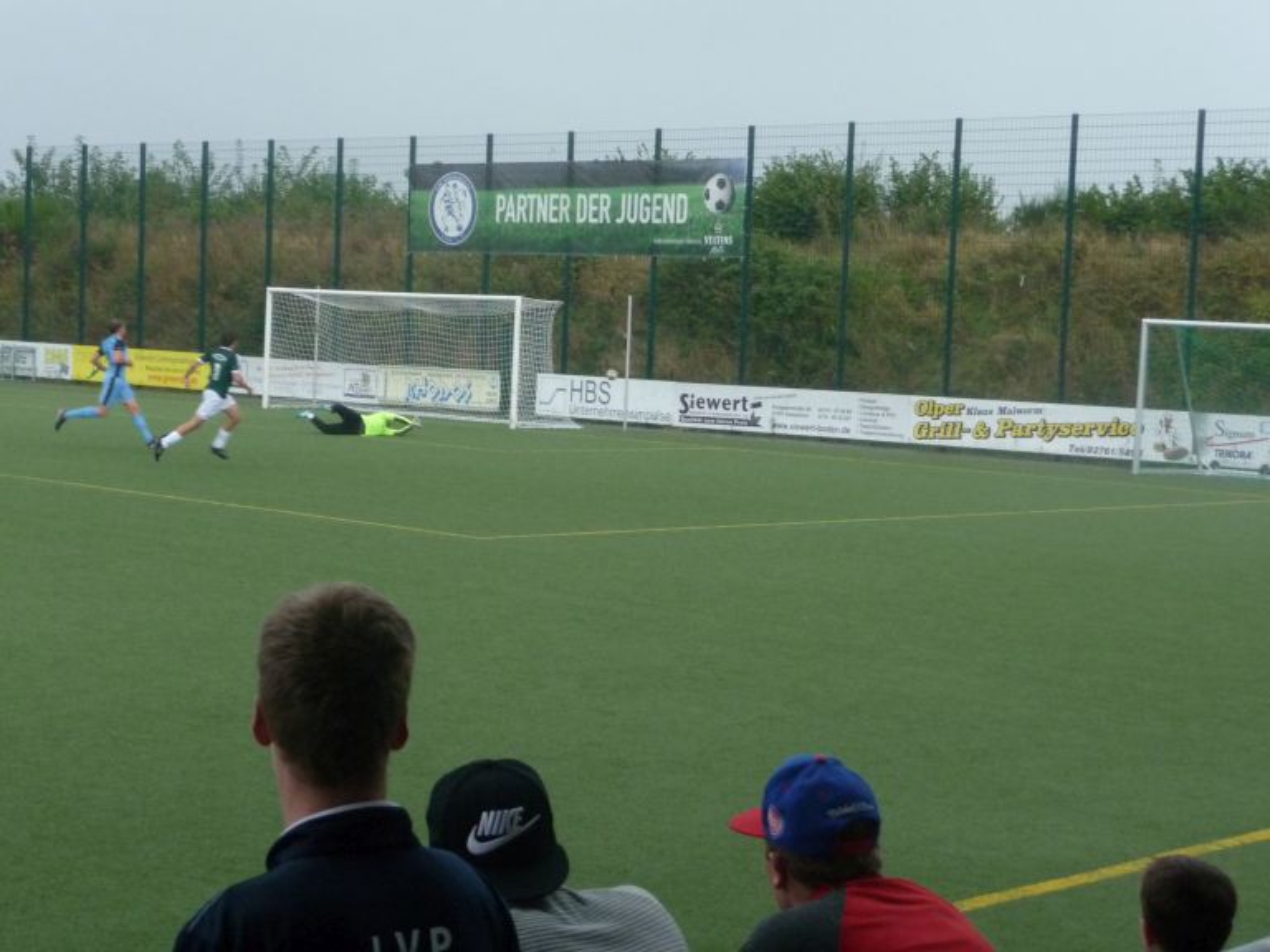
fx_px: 2458
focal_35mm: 67
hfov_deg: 29.0
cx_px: 635
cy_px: 476
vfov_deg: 21.9
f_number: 4.5
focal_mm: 11.3
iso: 400
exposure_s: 1/160
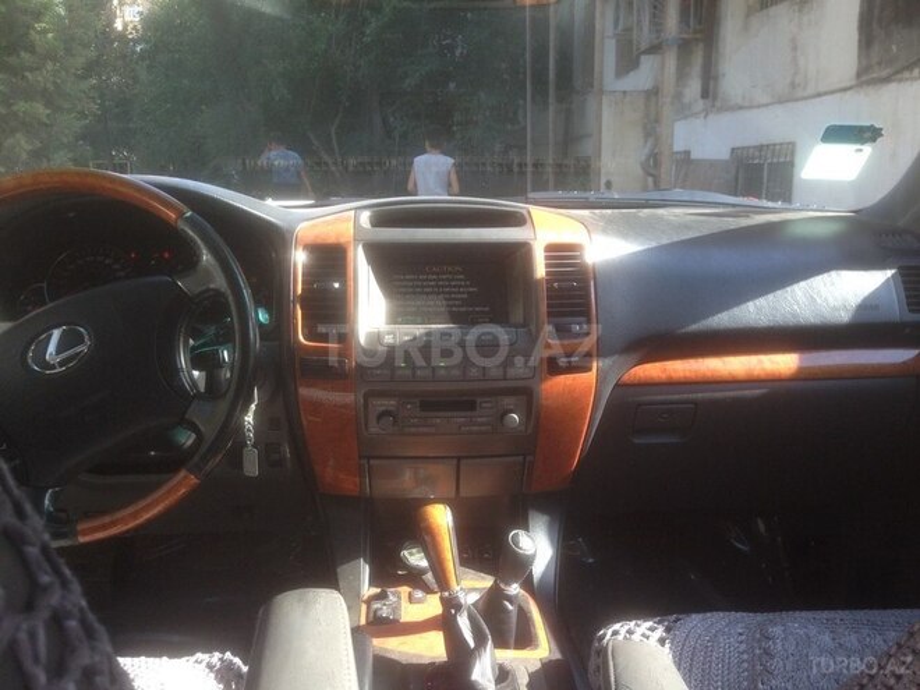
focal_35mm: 33
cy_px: 345
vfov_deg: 42.9
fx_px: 877
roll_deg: +0.2
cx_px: 460
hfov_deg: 55.4
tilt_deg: -10.0
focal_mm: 4.12
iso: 80
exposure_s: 1/120
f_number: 2.4
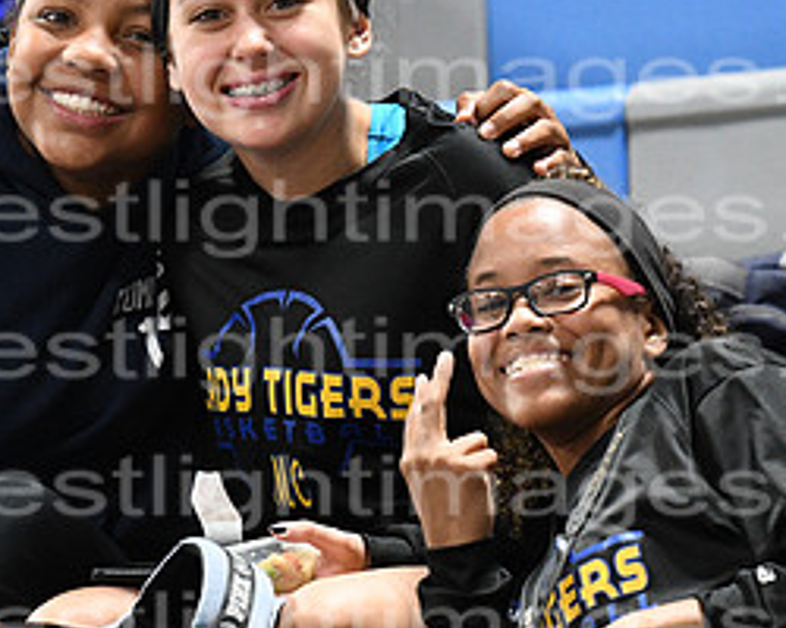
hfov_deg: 3.1
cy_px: 287
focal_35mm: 620
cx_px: 327
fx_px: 14423
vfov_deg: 2.5
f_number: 3.5
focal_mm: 190
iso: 5000
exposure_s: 1/400
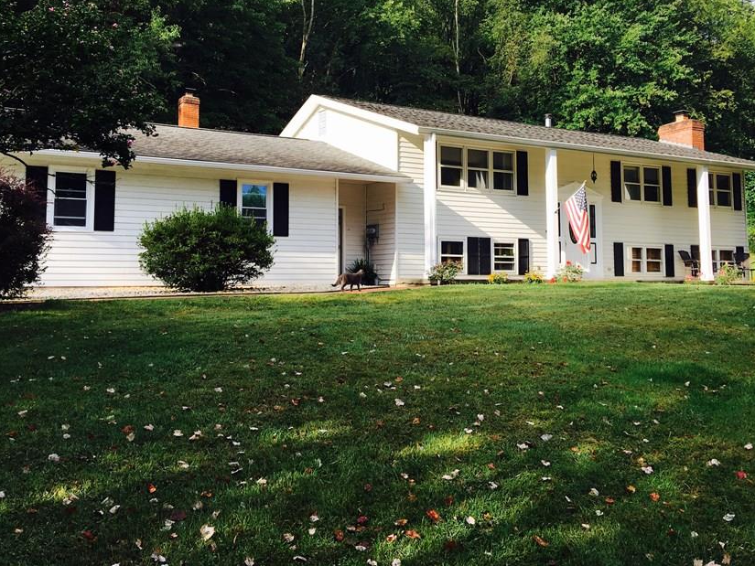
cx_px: 405
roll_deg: +0.1
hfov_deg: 51.3
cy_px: 216
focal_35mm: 36
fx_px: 785
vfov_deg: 39.4
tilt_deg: +6.3
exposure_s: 1/458
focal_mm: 4.15
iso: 25
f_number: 2.2
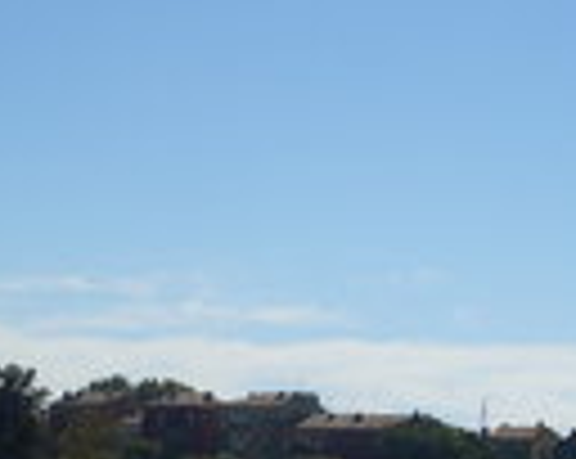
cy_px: 238
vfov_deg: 13.3
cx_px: 382
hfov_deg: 16.6
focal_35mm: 116
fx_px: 1974
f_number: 8.4
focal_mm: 6.3
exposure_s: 1/500
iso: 80
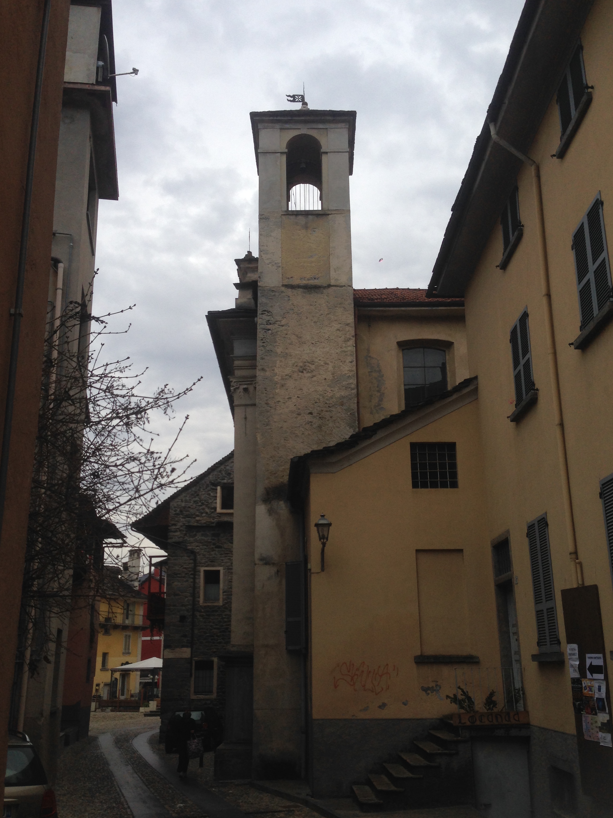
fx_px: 826
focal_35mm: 35
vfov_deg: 52.6
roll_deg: -0.3
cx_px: 297
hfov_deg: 40.7
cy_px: 429
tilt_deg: +19.9
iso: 50
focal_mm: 4.12
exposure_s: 1/437
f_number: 2.4
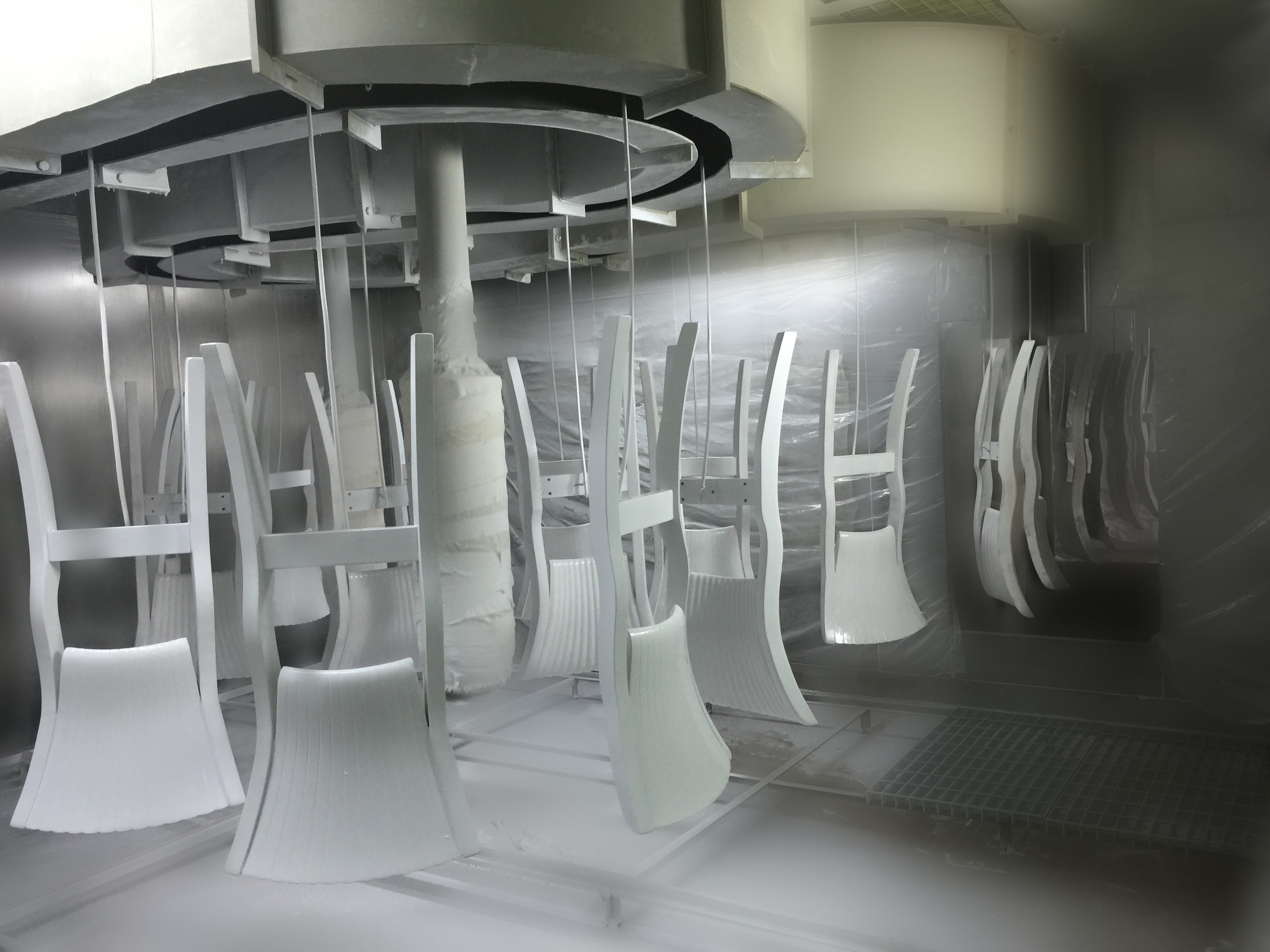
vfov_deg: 48.2
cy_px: 476
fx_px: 1064
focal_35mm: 29
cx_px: 635
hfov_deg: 61.7
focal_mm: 4.15
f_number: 2.2
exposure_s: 1/17
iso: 64
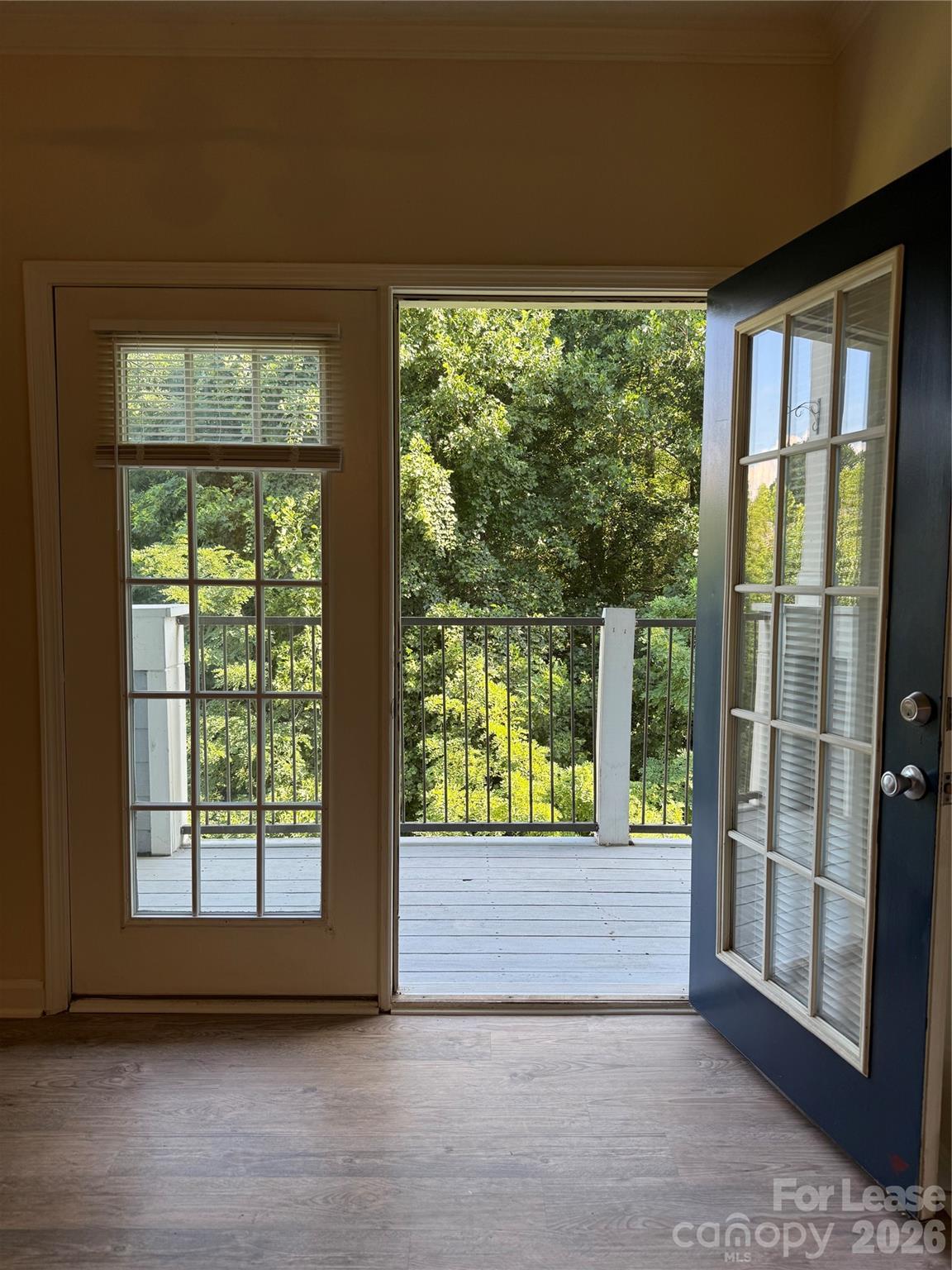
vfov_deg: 71.6
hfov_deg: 56.8
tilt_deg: -3.1
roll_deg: +0.7
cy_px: 635
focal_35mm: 24
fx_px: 880
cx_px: 476
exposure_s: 1/148
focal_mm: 6.76
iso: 64
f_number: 1.78
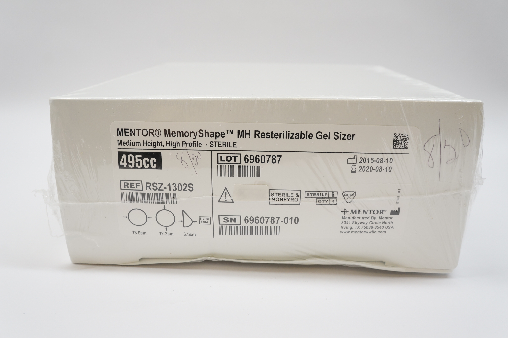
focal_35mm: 30
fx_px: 423
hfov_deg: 62.0
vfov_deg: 43.5
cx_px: 254
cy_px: 169
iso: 400
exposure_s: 1/60
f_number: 6.3
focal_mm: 20
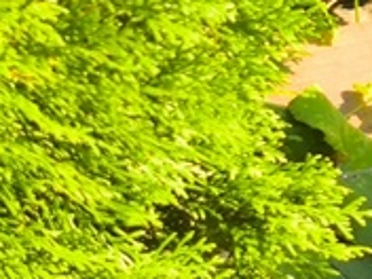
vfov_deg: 6.4
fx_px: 2439
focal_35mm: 227
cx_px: 840
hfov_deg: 8.1
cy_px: -268
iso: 50
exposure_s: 1/255
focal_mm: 4.71
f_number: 1.7
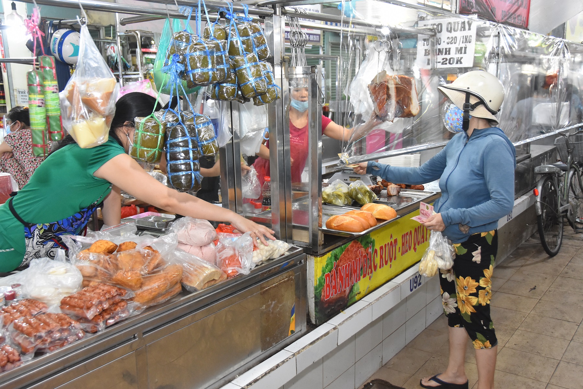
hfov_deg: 53.1
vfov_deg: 36.9
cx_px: 292
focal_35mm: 36
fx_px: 583
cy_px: 194
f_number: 3.8
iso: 2000
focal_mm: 24
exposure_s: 1/125
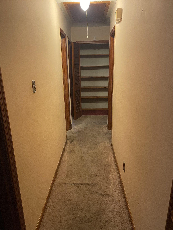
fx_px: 173
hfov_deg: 53.1
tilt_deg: -16.5
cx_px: 86
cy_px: 115
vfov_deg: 67.3
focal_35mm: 26
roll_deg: +2.9
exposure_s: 1/60
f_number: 1.6
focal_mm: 4.2
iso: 400
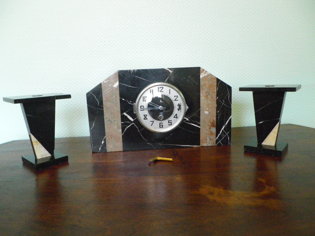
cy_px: 118
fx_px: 255
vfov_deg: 49.7
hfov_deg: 63.4
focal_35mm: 28
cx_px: 158
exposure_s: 1/40
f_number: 2.6
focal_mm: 4.9
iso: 800
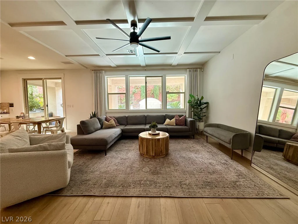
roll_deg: -0.1
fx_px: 121
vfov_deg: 85.7
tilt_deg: -2.9
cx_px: 149
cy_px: 112
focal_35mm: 14
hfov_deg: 102.1
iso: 160
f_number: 2.2
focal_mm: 2.22
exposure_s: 1/120
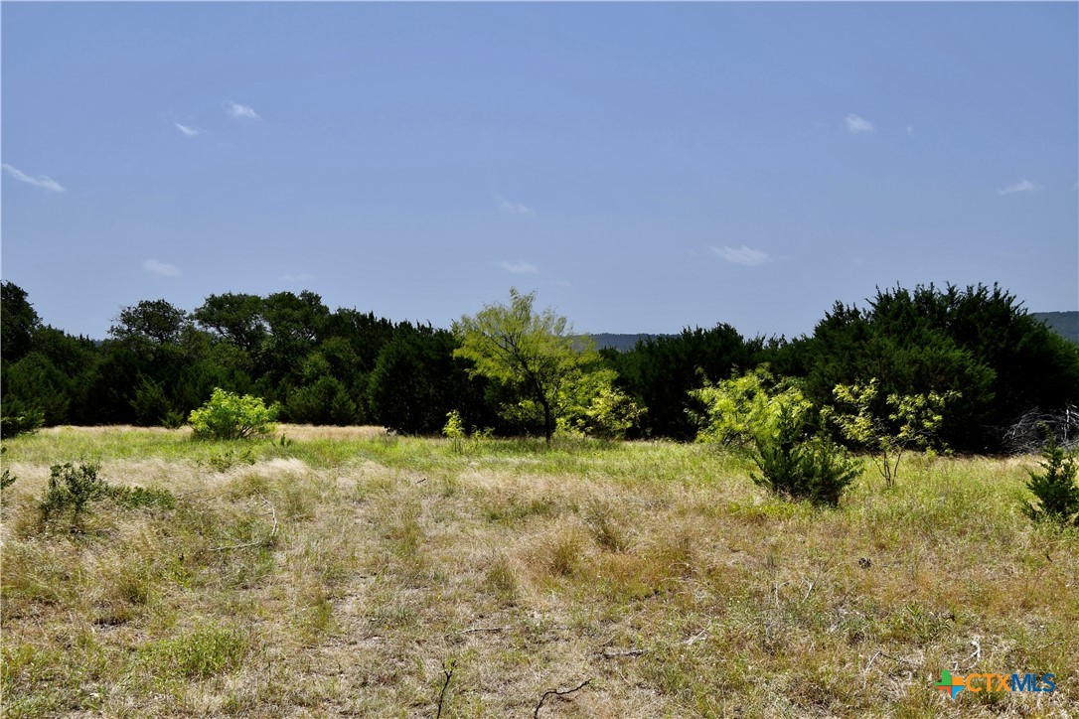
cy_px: 360
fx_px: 1169
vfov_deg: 34.2
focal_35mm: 39
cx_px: 540
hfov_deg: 49.6
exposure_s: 1/320
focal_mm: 26
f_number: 9
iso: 100
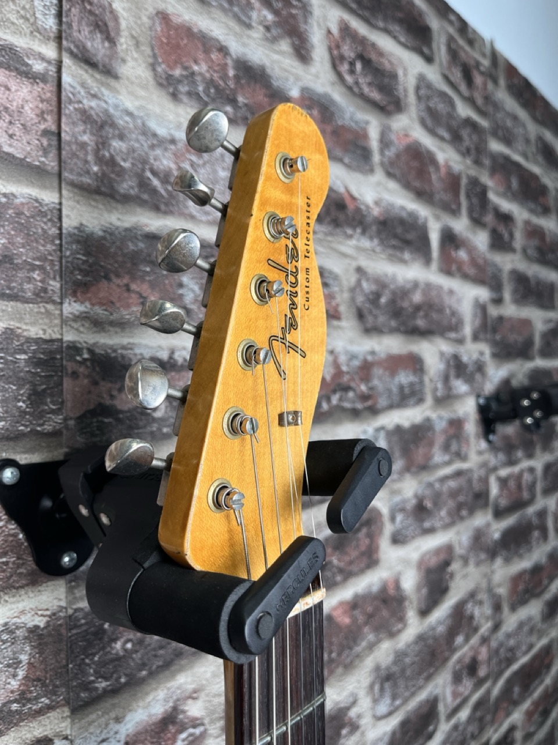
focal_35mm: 26
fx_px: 559
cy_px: 372
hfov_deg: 53.1
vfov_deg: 67.3
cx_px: 279
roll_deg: +1.5
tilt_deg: -2.5
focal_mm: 5.1
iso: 50
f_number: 1.6
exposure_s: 1/122
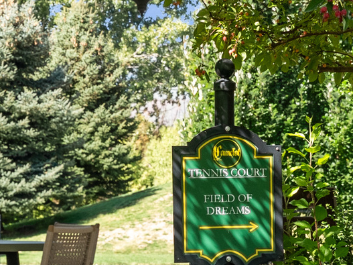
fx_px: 1448
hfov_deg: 13.8
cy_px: 205
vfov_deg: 10.4
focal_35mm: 142
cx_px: 58
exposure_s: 1/400
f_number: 6.3
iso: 640
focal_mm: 38
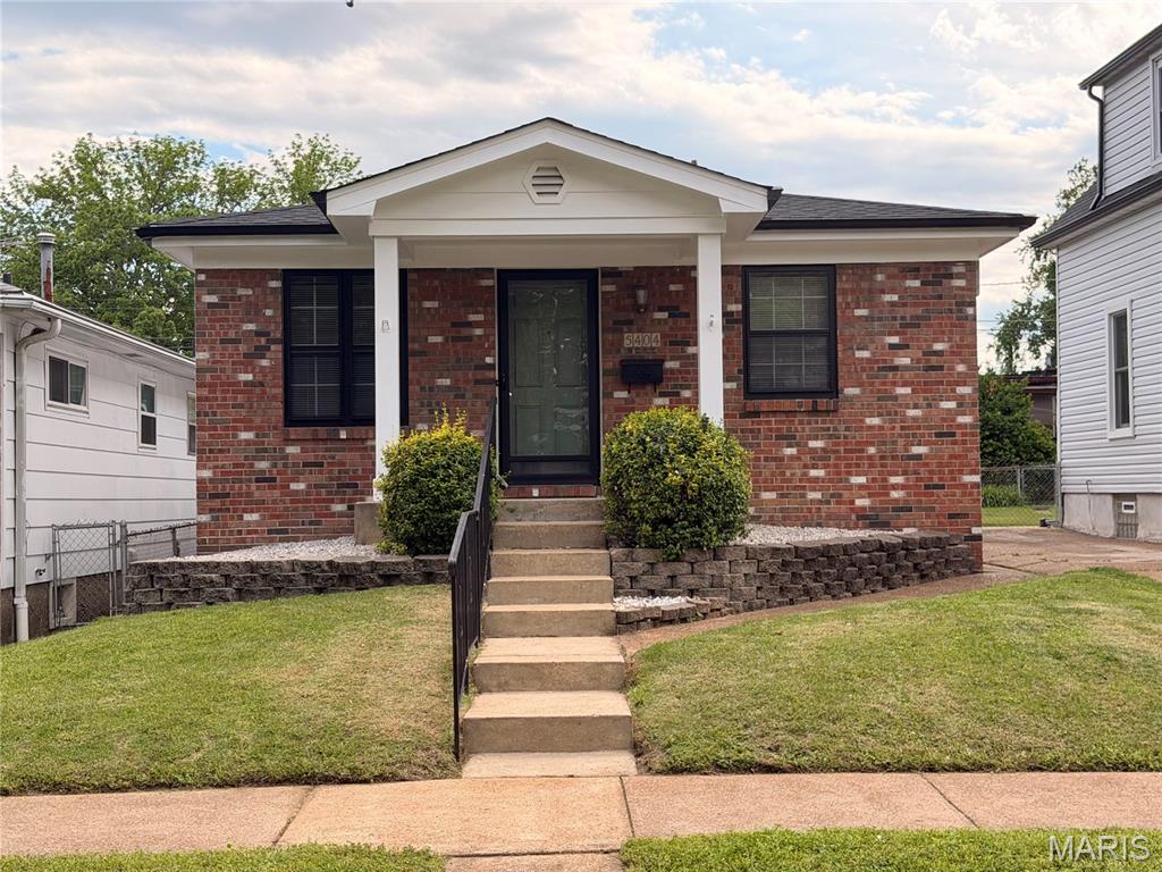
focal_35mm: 48
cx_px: 581
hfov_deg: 39.7
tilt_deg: +2.3
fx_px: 1611
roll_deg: +1.3
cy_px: 436
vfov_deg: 30.3
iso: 80
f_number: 1.78
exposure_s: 1/1715
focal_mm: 6.76
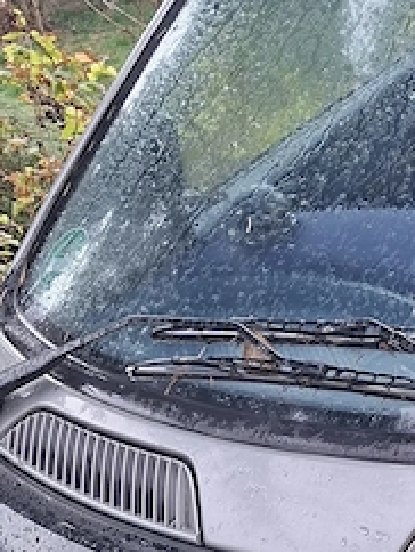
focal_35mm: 76
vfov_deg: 25.3
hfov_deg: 18.4
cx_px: 506
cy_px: 429
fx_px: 1213
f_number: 1.8
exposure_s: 1/120
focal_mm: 5.54
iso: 32
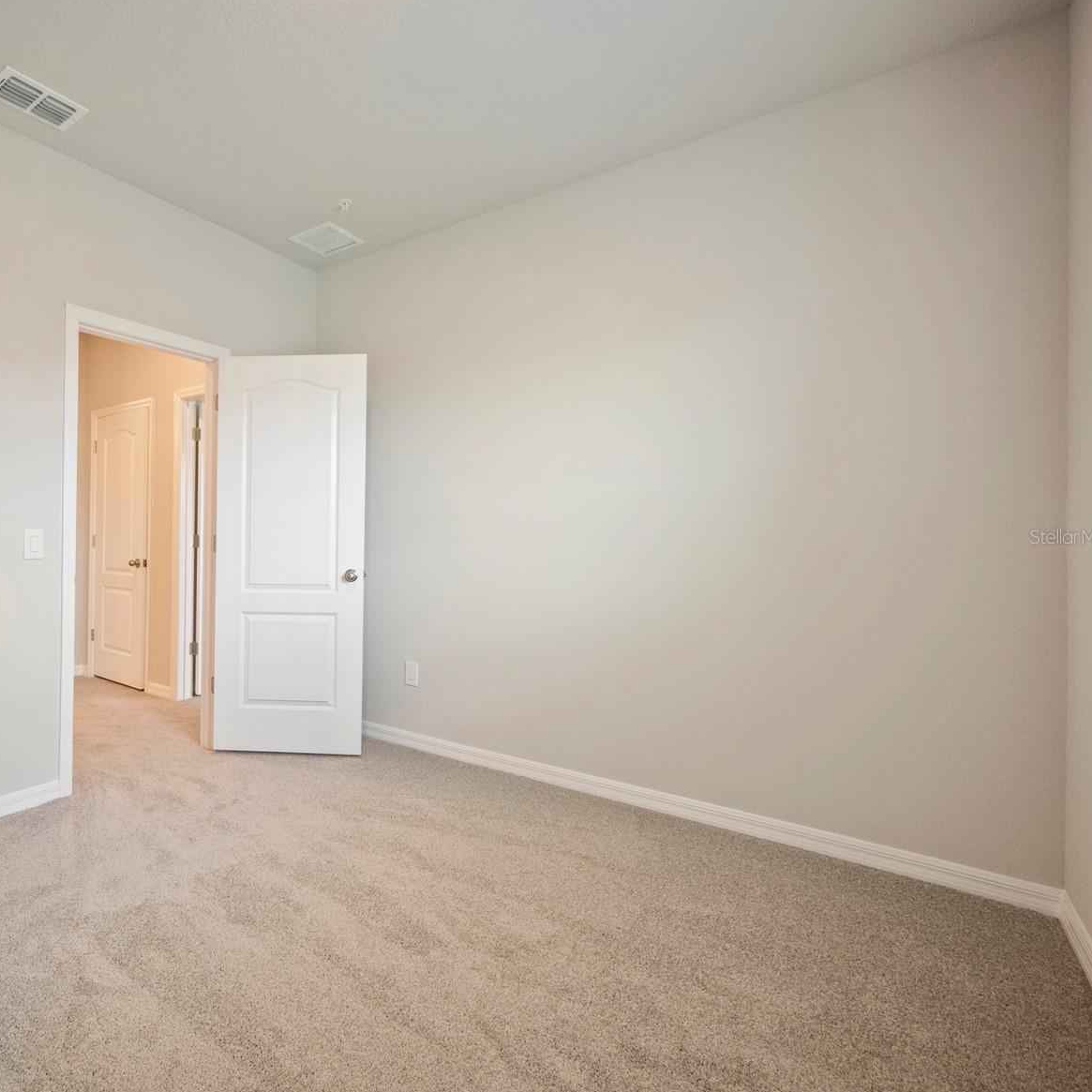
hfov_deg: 81.3
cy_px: 536
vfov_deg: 84.0
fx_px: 607
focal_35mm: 17
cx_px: 368
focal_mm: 7
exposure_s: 1/60
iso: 1600
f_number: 4
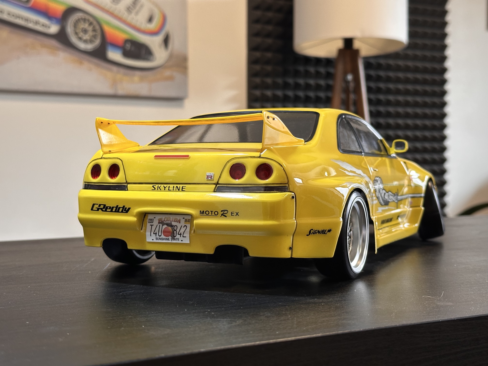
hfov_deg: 39.7
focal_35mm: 48
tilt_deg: -2.3
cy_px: 183
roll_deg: -0.4
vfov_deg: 30.3
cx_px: 244
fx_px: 677
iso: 125
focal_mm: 6.86
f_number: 1.78
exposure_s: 1/50
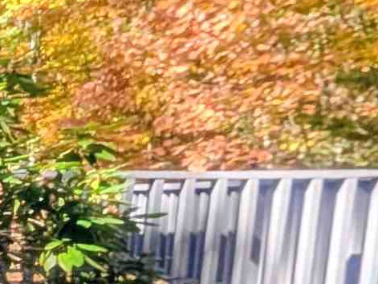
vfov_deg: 18.3
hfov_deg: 12.2
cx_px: -704
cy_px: 309
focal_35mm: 78
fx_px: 852
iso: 54
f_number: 1.7
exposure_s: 1/741
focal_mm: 2.02
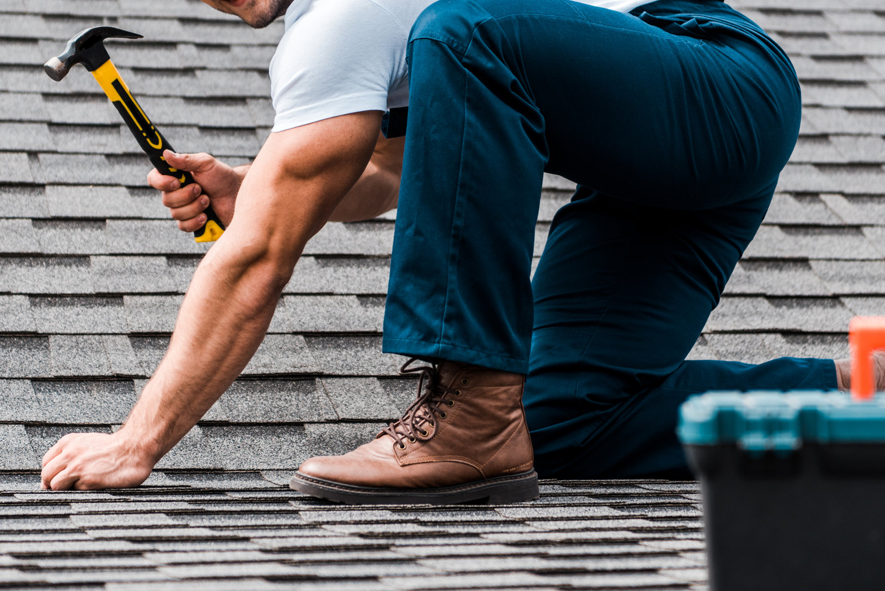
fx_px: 2754
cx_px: 445
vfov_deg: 12.2
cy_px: 124
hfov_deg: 18.3
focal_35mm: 112
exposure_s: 1/1250
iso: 100
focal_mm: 70
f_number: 3.5
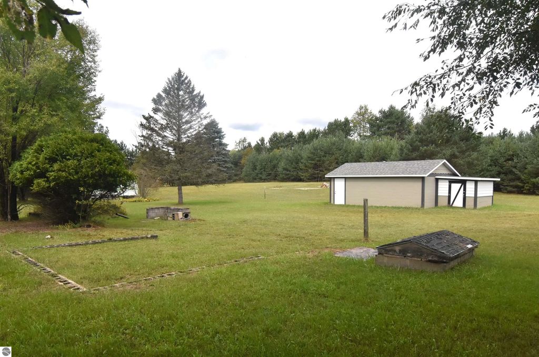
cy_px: 178
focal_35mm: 22
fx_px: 336
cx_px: 270
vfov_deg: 55.9
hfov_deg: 77.4
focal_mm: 15
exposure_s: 1/500
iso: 800
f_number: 11
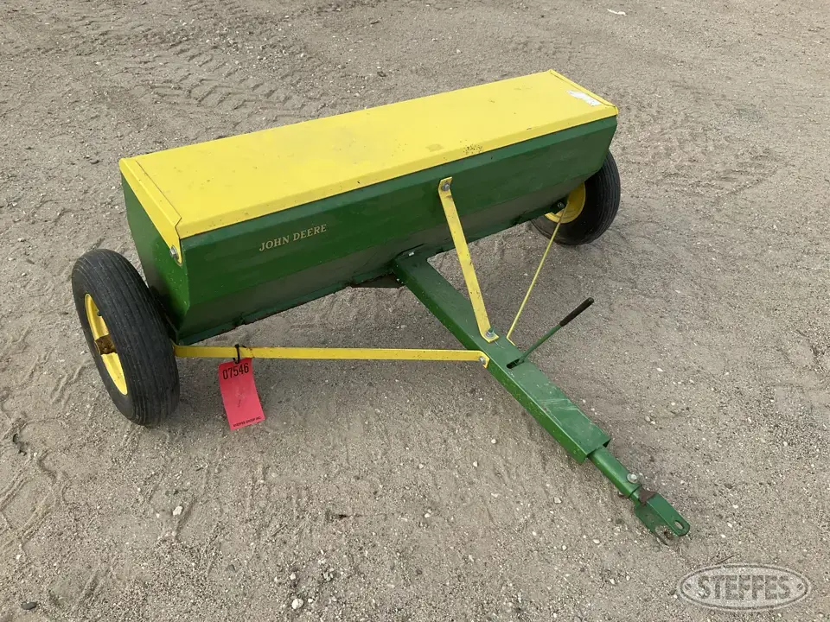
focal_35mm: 29
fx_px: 695
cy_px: 311
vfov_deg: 48.2
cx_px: 415
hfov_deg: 61.7
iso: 25
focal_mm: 3
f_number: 1.8
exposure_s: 1/962
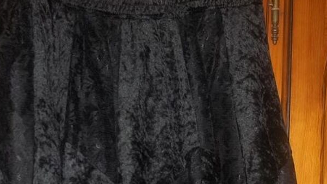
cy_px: 169
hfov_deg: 24.4
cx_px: 125
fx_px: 754
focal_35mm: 87
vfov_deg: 13.8
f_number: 3.1
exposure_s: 1/30
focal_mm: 6.5
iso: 64
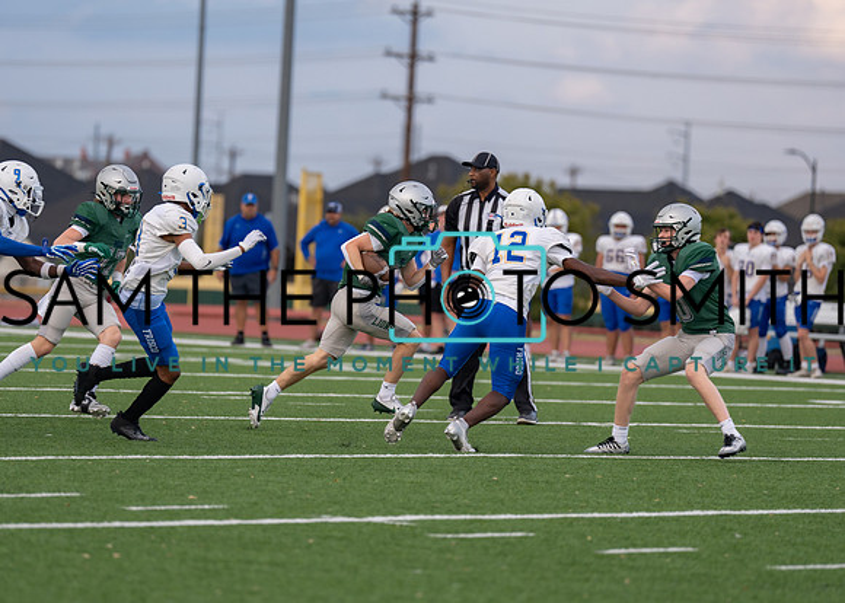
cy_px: 297
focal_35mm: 242
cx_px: 384
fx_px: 5809
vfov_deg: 5.9
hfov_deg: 8.3
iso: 250
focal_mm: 200
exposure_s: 1/1250
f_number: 2.8
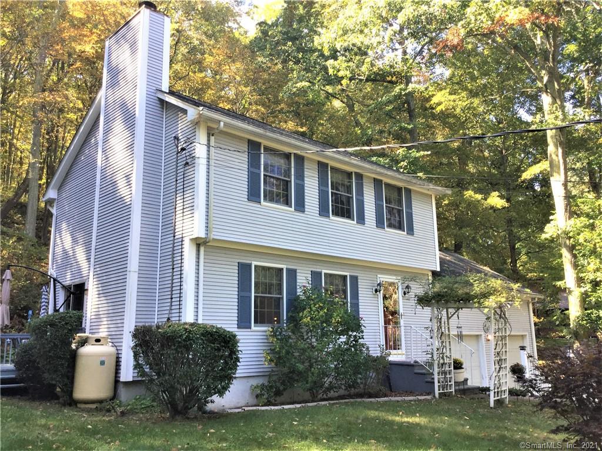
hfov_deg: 58.4
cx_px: 301
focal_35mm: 31
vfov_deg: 45.4
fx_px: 539
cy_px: 226
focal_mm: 3.3
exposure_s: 1/120
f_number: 2.4
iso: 40
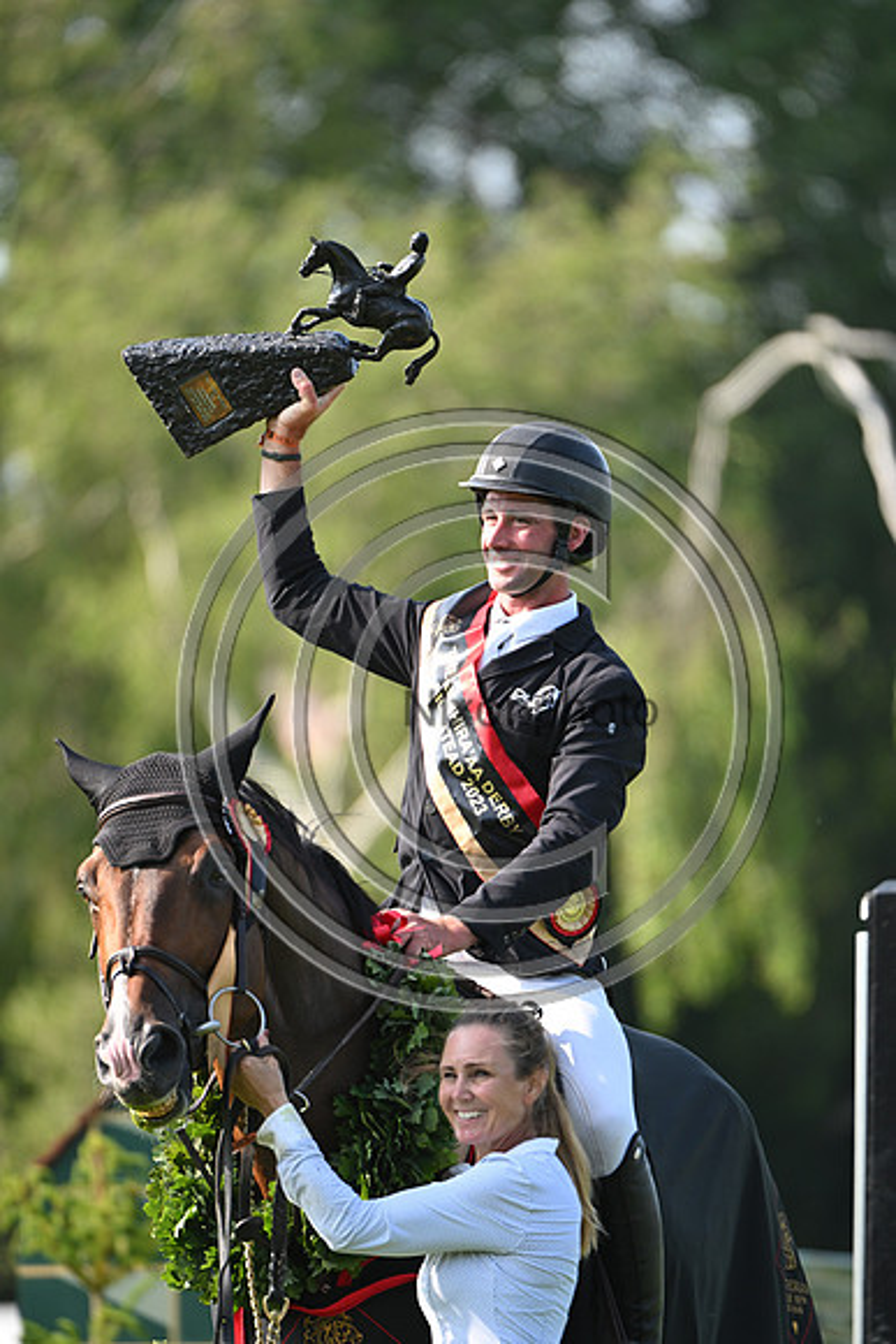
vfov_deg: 5.2
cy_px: 672
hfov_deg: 3.4
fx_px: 14923
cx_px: 448
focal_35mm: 400
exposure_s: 1/1250
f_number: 4.5
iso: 720
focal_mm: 400
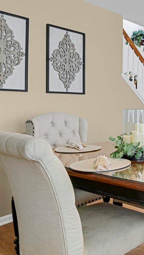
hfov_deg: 27.0
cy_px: 104
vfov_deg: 53.7
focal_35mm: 37
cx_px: 186
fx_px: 251
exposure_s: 3
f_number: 8
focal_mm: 17
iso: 250
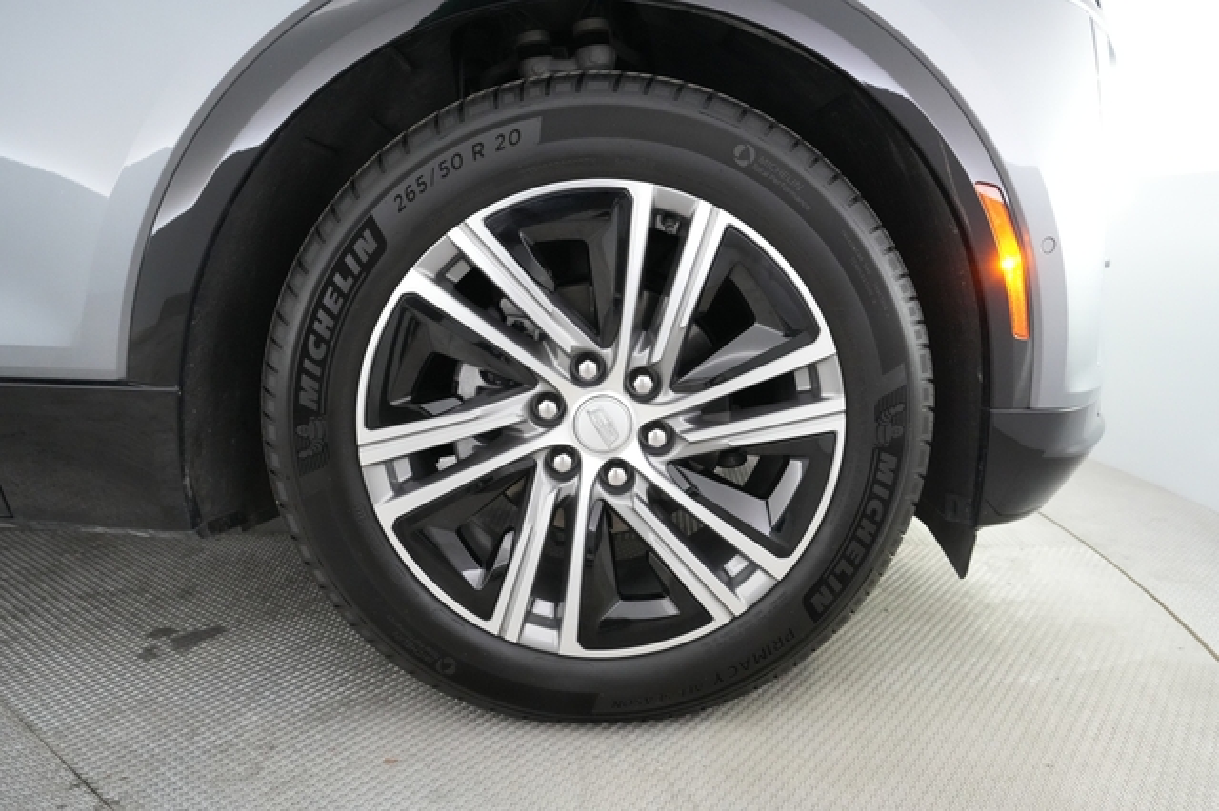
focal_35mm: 25
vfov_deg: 51.2
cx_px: 610
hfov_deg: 71.5
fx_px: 846
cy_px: 406
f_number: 4.5
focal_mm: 25
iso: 10000
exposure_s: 1/125
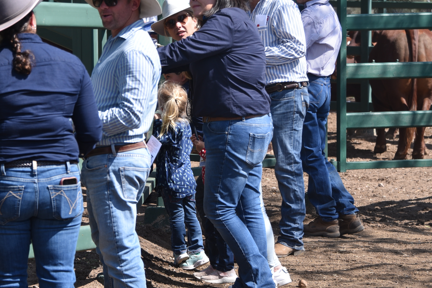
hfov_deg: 10.9
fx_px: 2257
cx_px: 208
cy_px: 86
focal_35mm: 188
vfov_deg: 7.3
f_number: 5.6
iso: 200
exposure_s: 1/500
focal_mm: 98
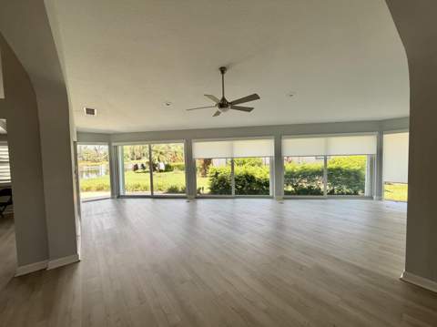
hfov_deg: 102.1
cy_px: 164
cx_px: 218
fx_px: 177
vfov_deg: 85.6
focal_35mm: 14
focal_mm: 2.22
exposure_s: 1/120
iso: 50
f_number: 2.2
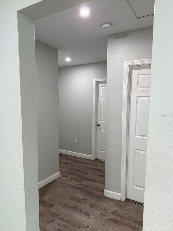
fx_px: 160
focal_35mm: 24
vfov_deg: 71.6
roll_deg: -0.7
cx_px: 86
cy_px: 116
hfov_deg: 56.8
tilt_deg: -5.2
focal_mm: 6.76
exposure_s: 1/60
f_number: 1.78
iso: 125
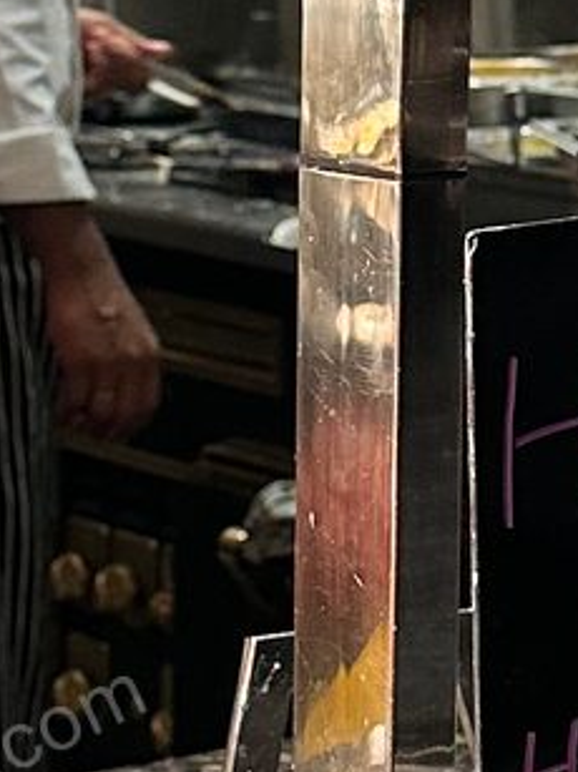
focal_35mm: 167
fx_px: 3721
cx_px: 515
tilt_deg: -11.5
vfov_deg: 11.8
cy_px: 529
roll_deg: -1.5
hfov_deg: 8.9
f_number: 1.78
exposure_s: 1/50
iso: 200
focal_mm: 6.86
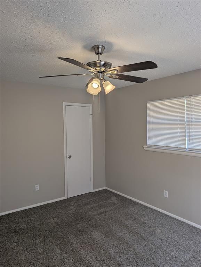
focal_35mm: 24
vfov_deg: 71.5
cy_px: 134
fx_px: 185
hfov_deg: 56.9
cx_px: 100
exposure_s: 1/1337
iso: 21
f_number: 1.68
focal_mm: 6.9
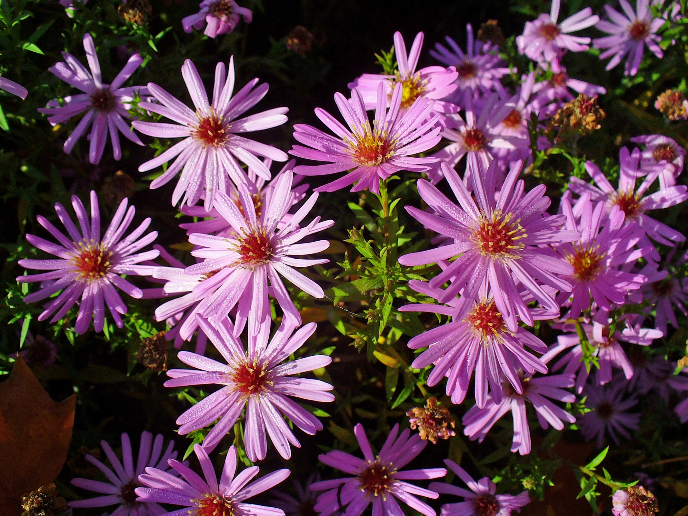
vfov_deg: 38.7
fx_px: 735
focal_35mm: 37
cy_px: 258
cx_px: 344
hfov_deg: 50.1
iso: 64
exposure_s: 1/250
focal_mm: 6.1
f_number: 5.6
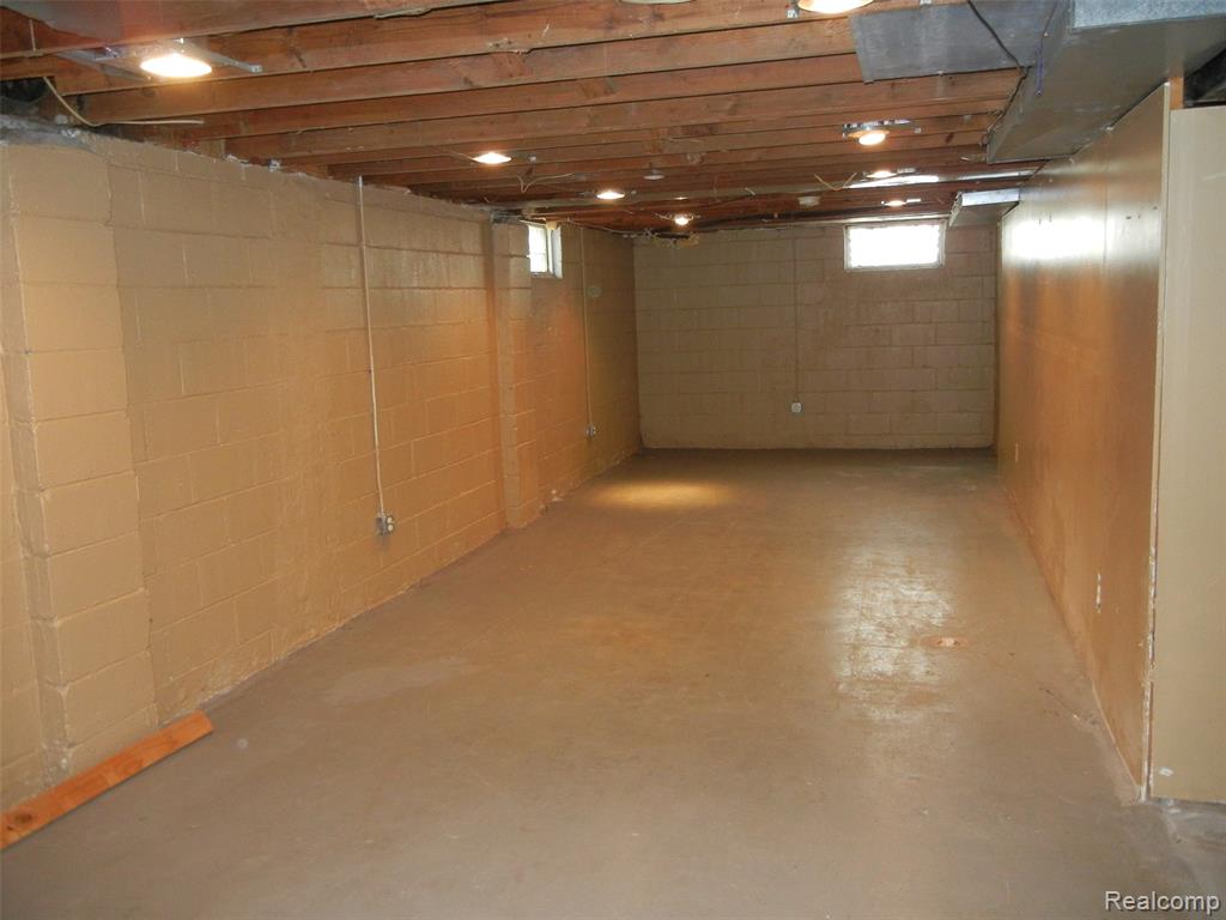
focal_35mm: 30
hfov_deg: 60.0
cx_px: 613
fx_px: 1063
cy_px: 460
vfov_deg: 46.8
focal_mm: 5.4
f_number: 3.5
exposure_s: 1/30
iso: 523
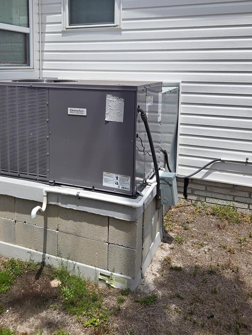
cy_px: 112
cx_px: 90
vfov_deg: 52.9
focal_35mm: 34
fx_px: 330
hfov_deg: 41.4
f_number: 1.8
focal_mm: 5.4
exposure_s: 1/2558
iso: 25
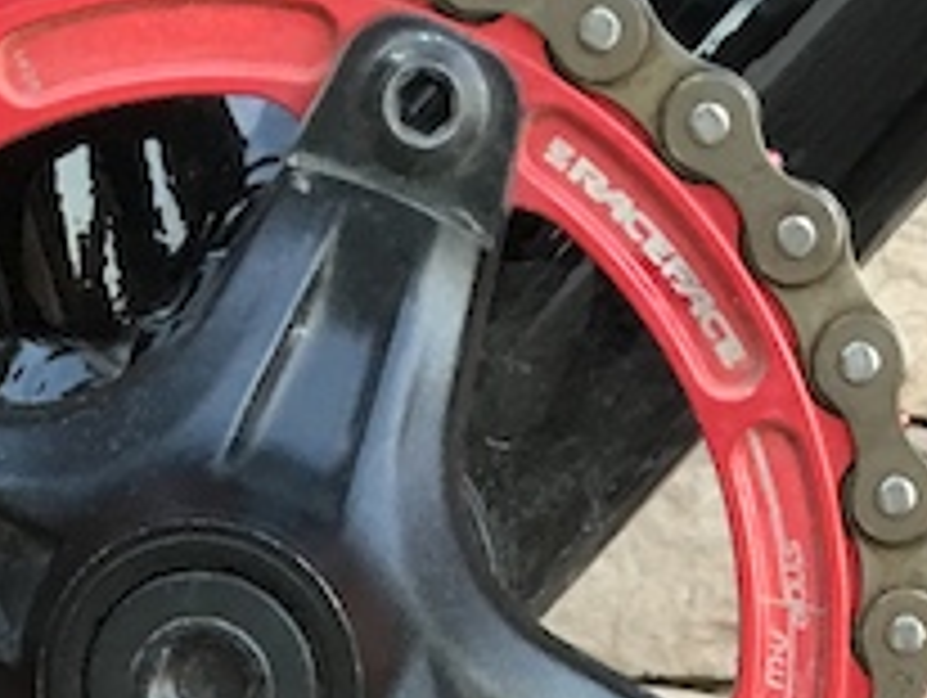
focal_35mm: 144
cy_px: 1572
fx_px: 3861
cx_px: 428
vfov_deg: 9.4
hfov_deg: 13.7
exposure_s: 1/30
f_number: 2.2
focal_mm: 4.15
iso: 40
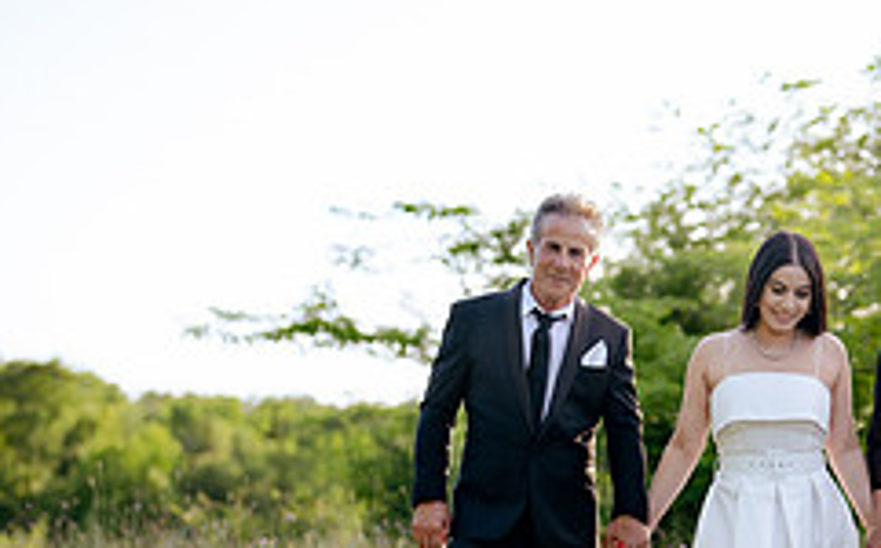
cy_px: 494
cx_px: 911
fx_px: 3453
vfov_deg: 9.0
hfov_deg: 14.3
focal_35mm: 144
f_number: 1.6
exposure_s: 1/1250
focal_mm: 50
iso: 100
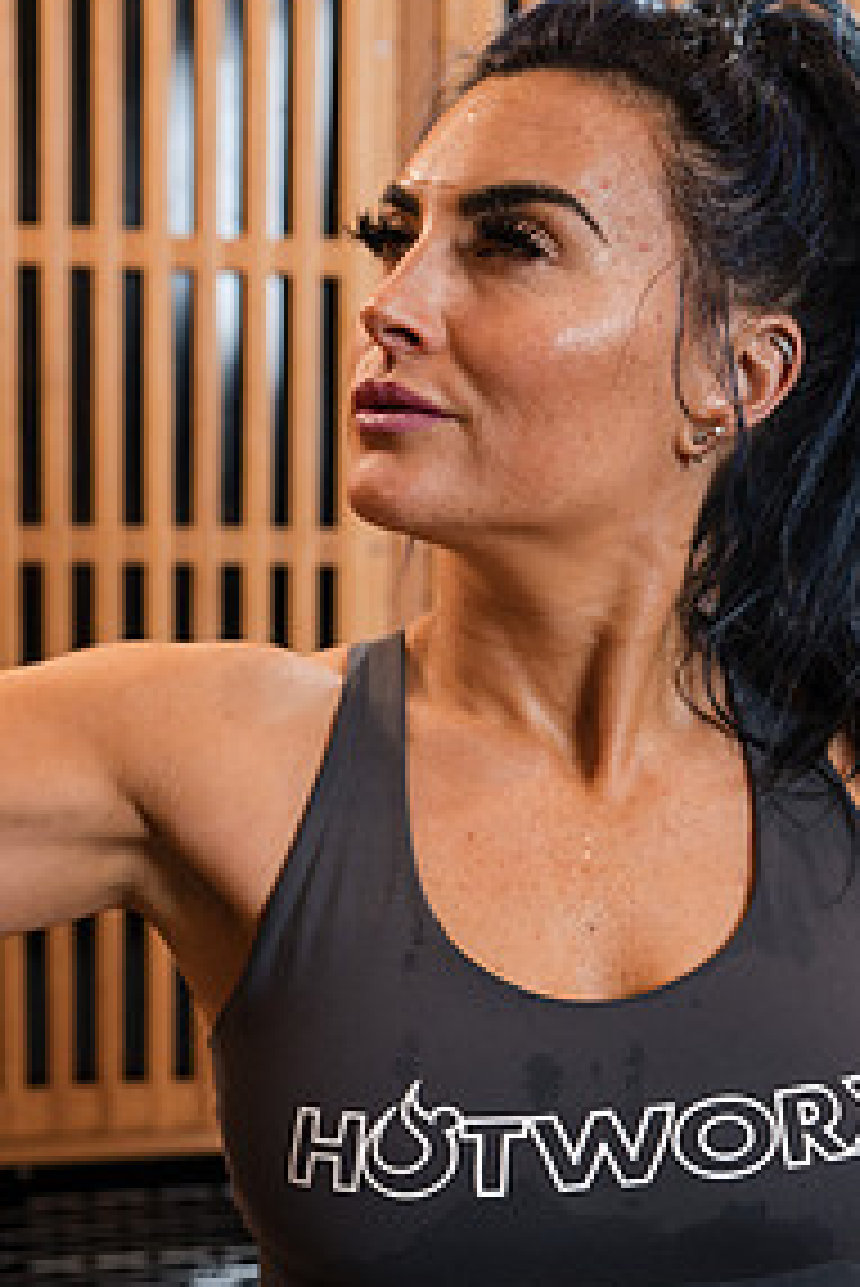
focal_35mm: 55
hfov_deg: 24.6
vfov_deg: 36.0
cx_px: 351
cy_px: 801
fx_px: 1968
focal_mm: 35
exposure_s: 1/125
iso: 400
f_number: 3.5
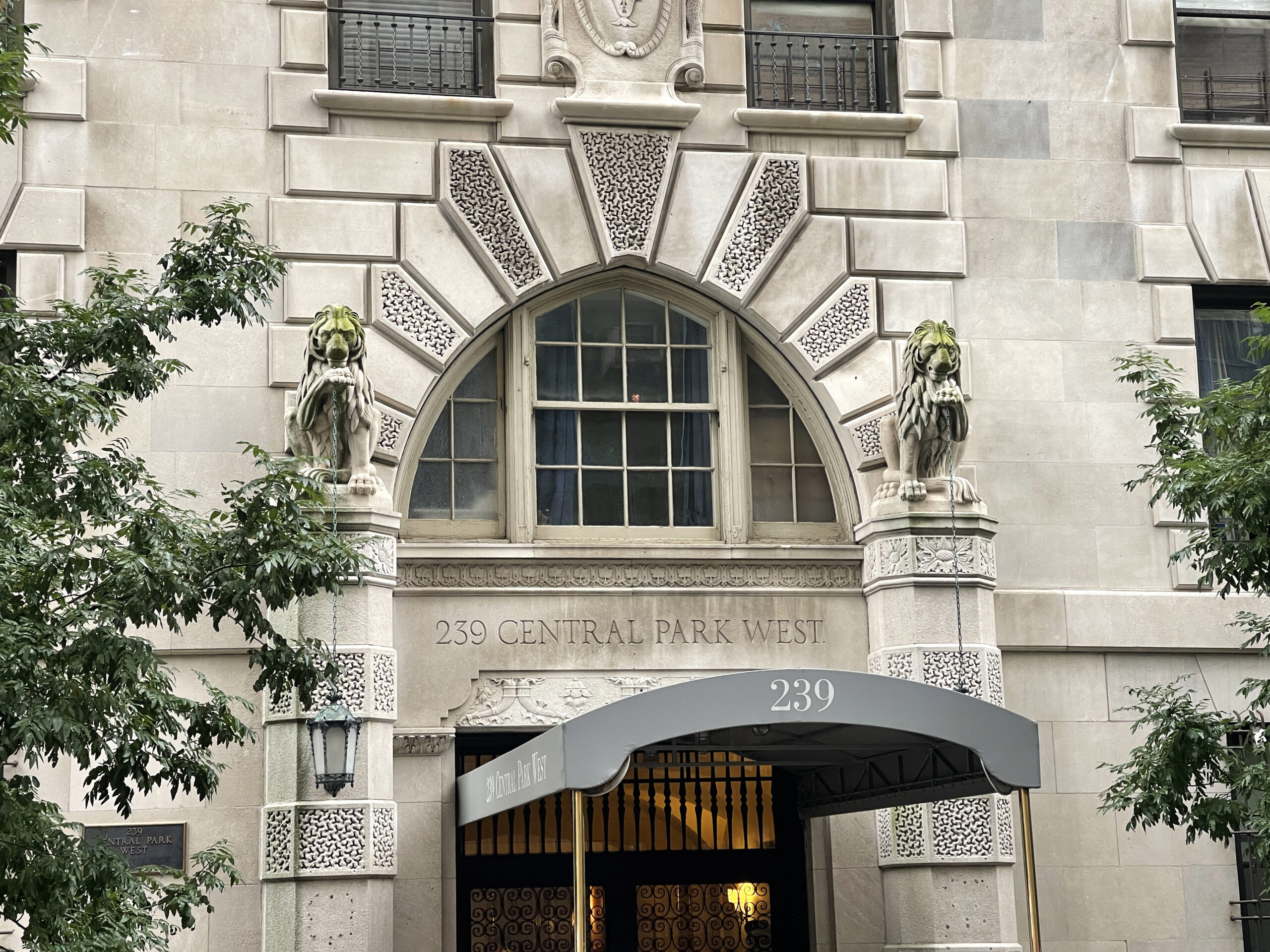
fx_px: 2348
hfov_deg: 30.3
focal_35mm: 64
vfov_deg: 22.9
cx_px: 635
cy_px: 476
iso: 100
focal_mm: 7.5
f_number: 2.2
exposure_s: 1/121
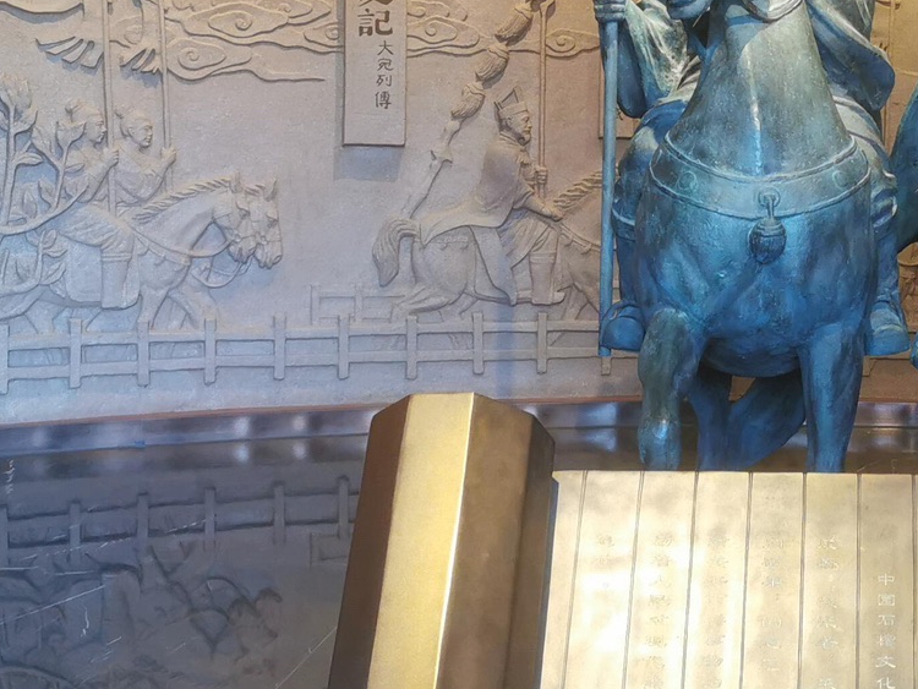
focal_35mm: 72
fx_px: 1910
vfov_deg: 20.3
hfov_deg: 26.1
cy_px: 201
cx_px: 831
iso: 160
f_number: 1.6
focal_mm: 5.56
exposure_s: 1/100
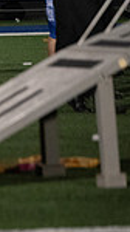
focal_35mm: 649
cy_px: -19
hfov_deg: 1.9
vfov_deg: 3.3
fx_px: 3991
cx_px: -308
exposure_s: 1/1250
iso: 5000
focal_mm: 160
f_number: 2.8
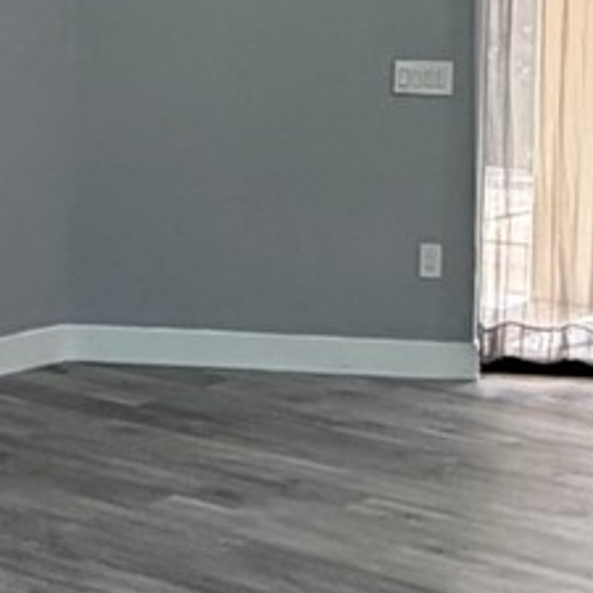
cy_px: 66
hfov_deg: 19.7
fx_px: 1706
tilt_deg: -2.3
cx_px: 295
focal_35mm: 88
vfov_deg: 19.4
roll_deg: -1.3
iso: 80
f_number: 2.2
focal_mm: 2.22
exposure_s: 1/120
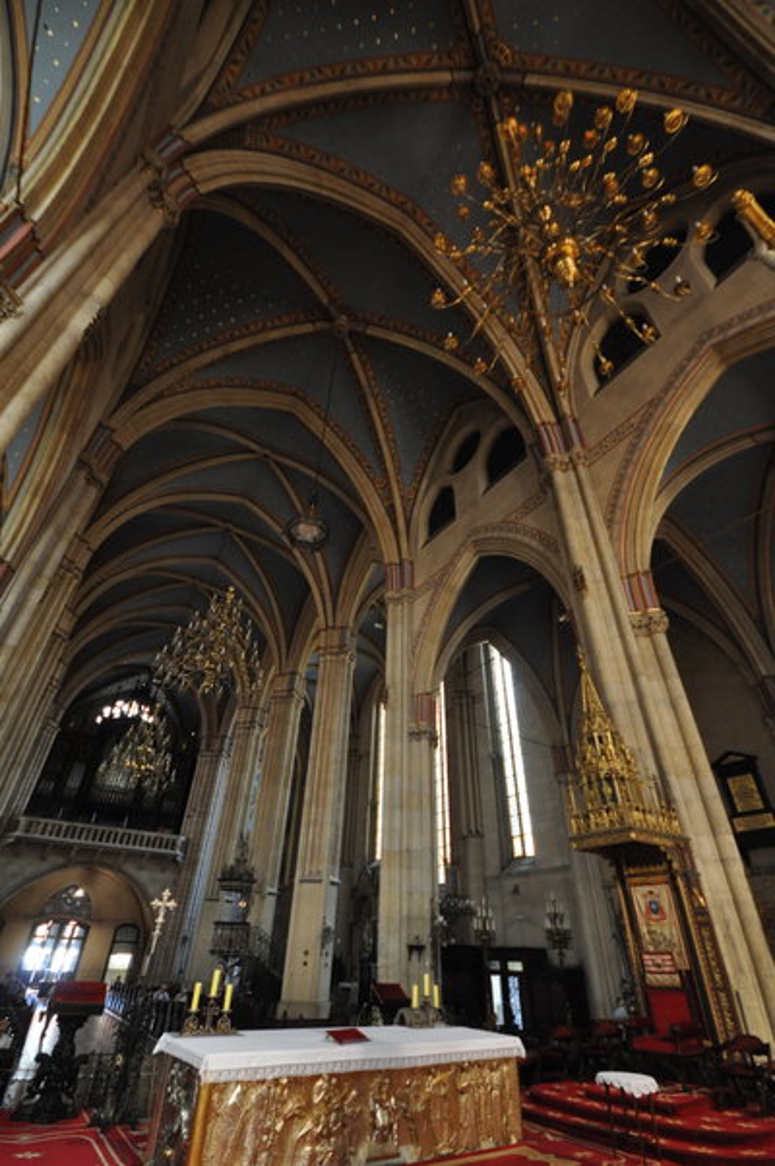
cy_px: 583
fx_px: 485
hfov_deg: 77.2
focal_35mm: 15
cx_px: 388
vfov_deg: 100.5
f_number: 4
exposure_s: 1/15
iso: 1600
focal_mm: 10
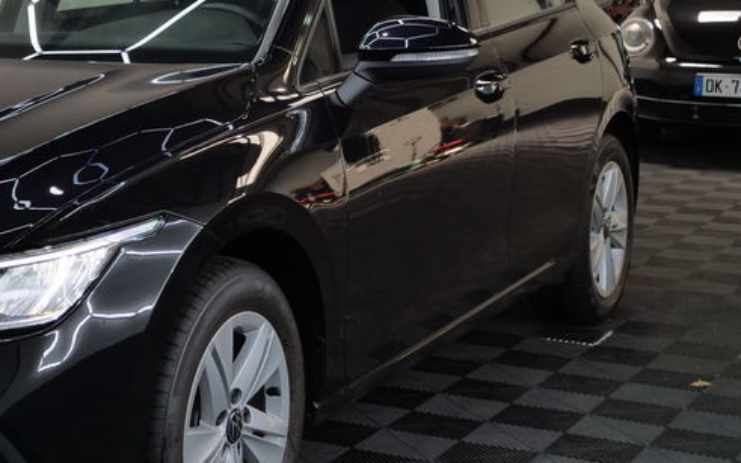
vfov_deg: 15.9
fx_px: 1656
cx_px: 56
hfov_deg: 24.4
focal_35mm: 82
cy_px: 149
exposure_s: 1/60
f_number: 3.2
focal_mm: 19
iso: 250
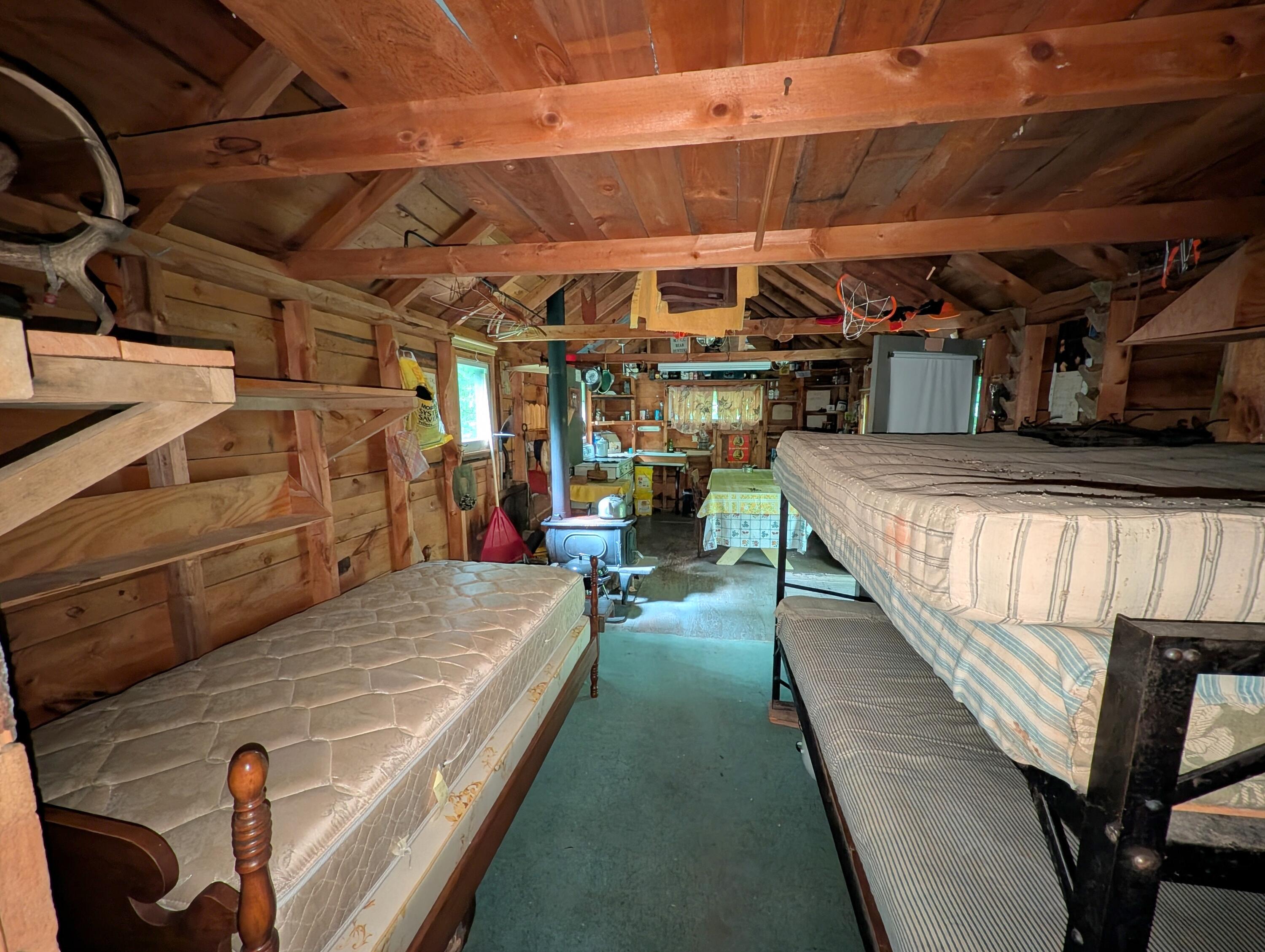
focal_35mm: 12
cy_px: 476
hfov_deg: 110.5
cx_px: 632
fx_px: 439
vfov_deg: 94.6
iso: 810
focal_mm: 2.02
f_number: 1.7
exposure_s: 1/30.3
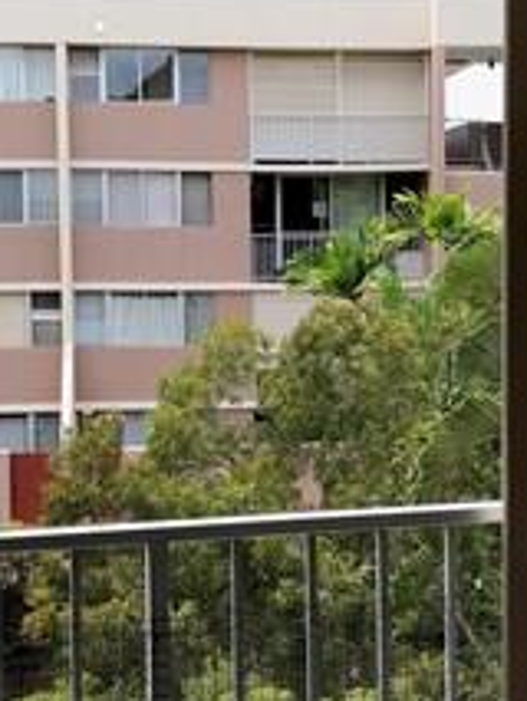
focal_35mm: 84
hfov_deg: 17.4
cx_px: 418
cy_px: 352
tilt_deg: -4.1
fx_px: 1703
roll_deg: -0.2
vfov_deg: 23.3
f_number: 1.8
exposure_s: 1/827
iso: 20
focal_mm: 4
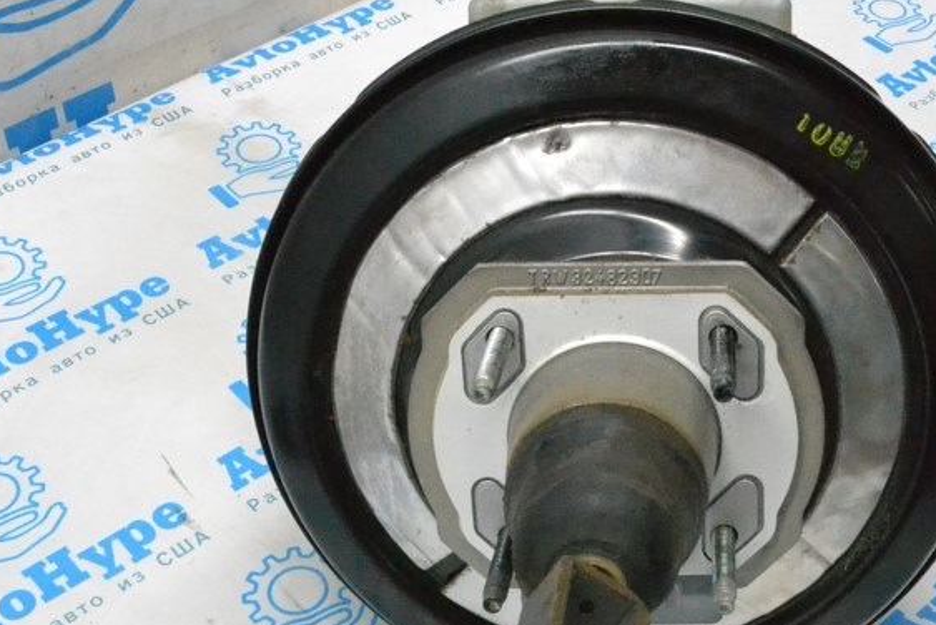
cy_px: 300
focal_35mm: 60
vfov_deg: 22.6
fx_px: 1561
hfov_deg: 32.9
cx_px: 673
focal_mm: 22
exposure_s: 1/160
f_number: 11
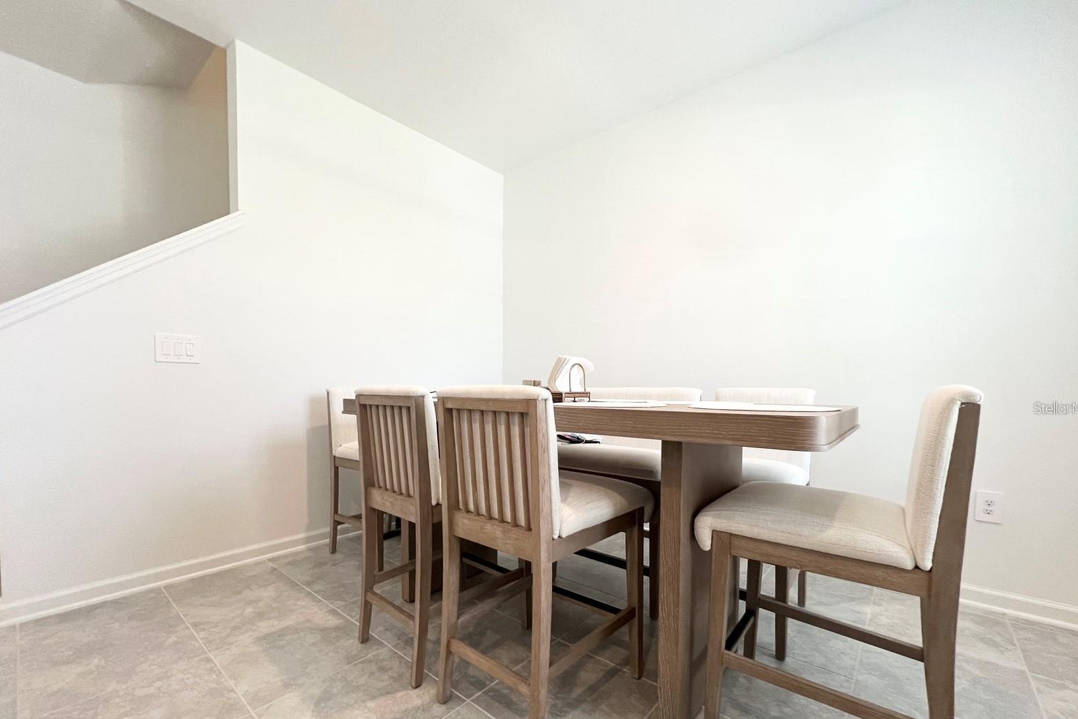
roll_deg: +0.1
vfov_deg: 80.8
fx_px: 419
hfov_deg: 104.3
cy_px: 408
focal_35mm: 14
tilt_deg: -2.6
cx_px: 541
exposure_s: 1/120
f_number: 1.8
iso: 200
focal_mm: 1.57
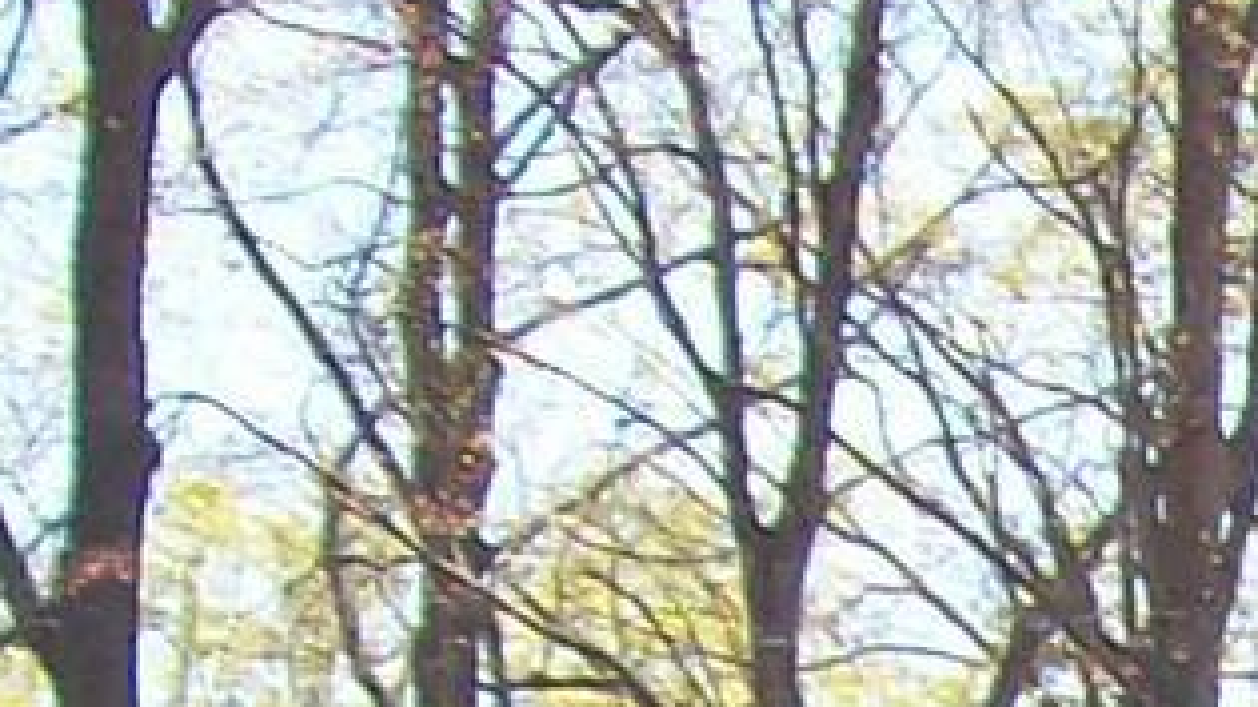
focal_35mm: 255
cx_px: 2684
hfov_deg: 8.0
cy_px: 2109
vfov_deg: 4.6
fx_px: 8504
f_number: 2.7
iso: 80
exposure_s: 1/689
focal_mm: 6
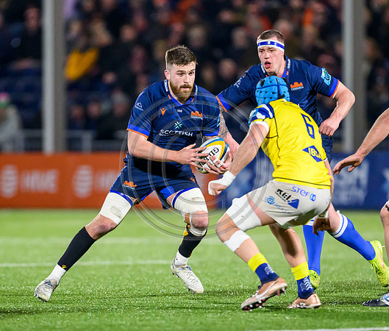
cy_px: 215
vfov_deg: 2.3
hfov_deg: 2.7
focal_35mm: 709
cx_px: 203
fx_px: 8372
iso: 6400
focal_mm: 400
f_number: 3.2
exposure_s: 1/1250
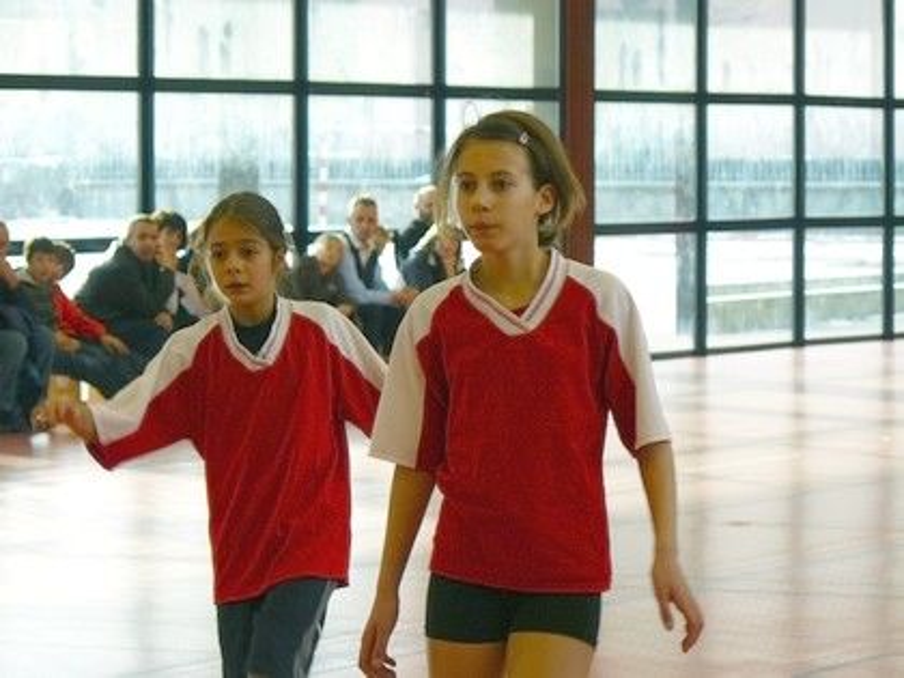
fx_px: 5458
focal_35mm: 209
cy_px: 339
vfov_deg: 7.1
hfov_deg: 9.5
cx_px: 452
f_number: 3.3
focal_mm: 34.8
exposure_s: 1/60
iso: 100
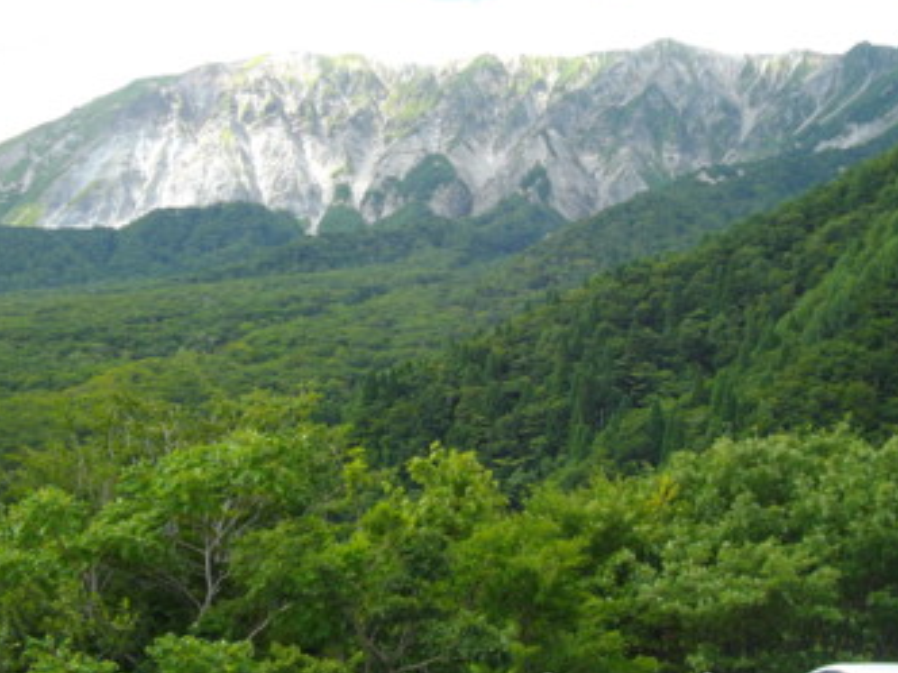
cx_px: 506
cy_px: 314
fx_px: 1582
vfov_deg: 24.0
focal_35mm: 61
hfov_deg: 31.6
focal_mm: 8.2
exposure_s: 1/160
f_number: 4.3
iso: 100
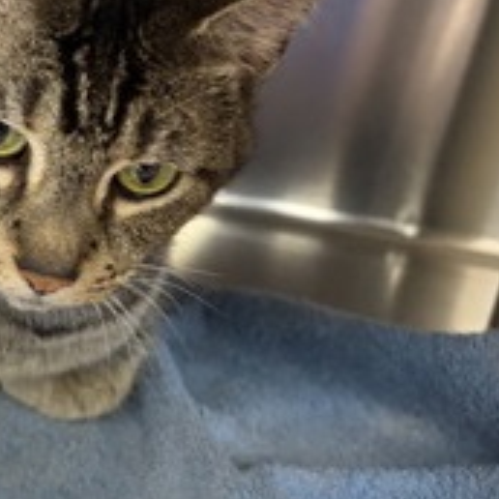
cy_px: 215
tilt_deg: -22.2
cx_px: 48
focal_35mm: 56
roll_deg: -6.8
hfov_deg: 29.3
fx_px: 913
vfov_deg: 30.5
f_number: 1.6
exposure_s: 1/40
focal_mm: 5.96
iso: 500
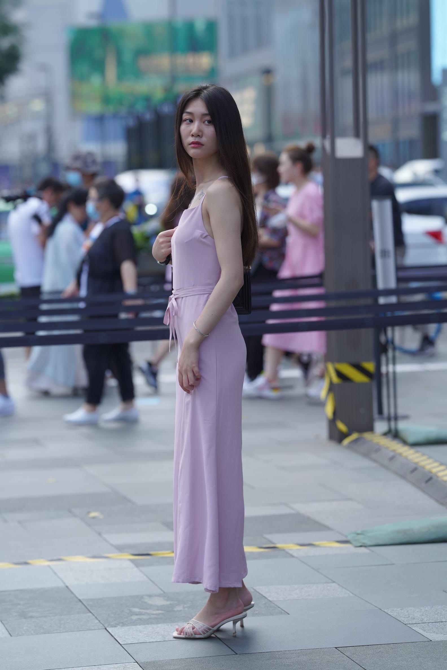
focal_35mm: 135
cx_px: 224
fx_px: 2514
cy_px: 335
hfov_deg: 10.2
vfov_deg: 15.2
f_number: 3.5
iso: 400
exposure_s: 1/640
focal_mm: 135
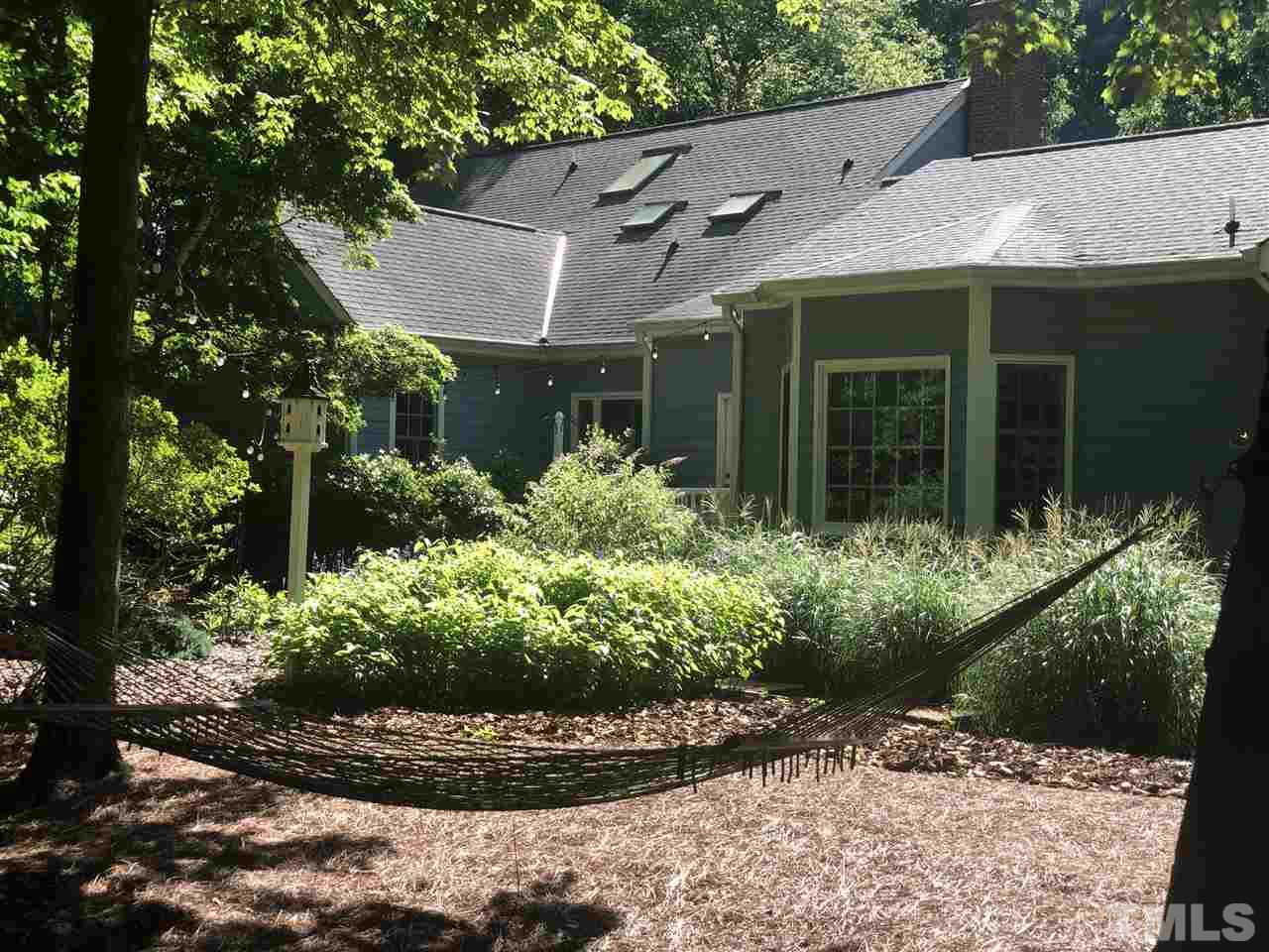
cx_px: 634
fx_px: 1906
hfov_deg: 36.8
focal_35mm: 52
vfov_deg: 28.0
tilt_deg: +1.3
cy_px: 476
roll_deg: -0.9
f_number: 2.4
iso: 16
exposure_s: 1/168
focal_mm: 6
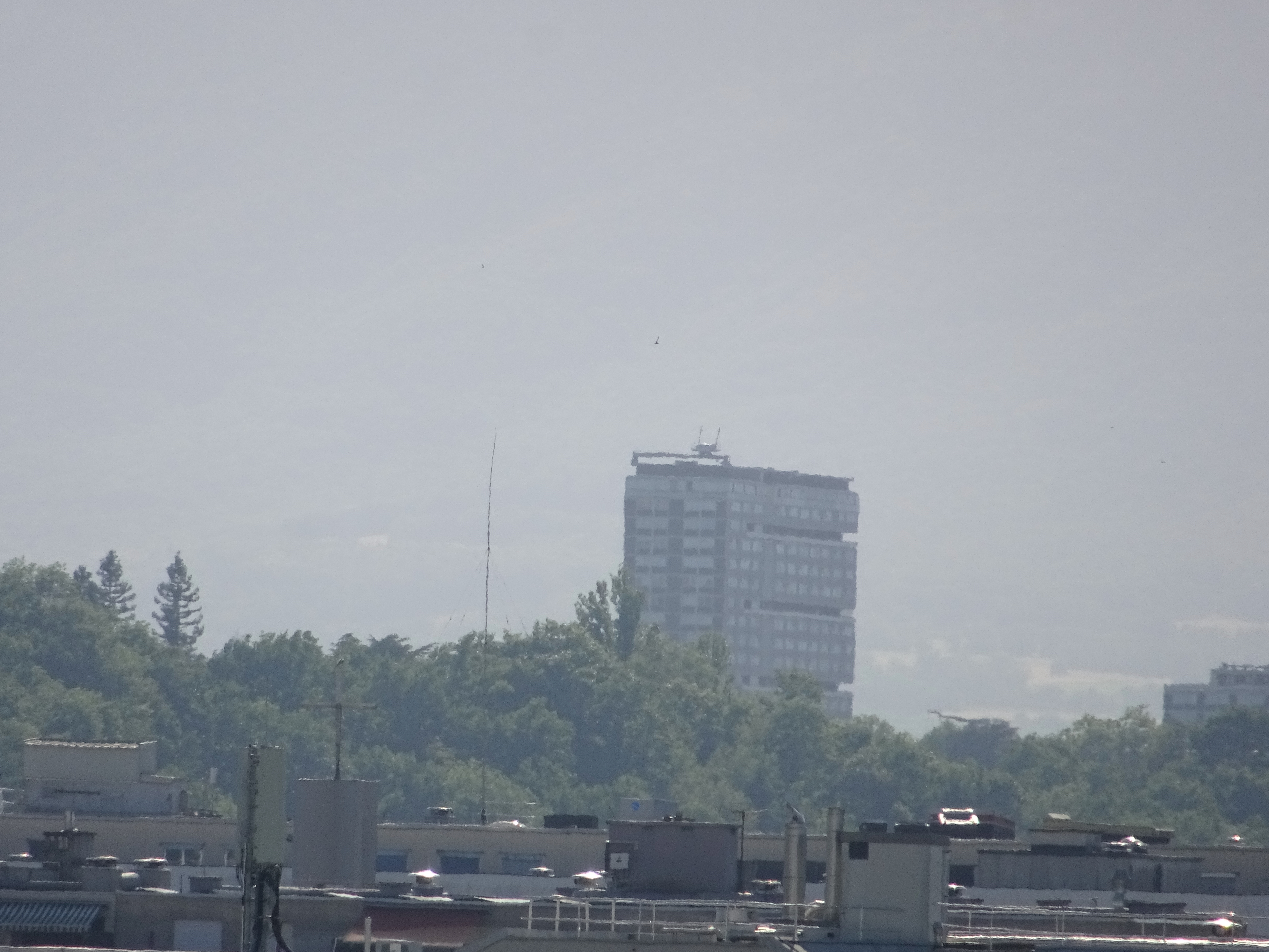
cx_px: 634
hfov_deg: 2.8
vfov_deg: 2.1
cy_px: 476
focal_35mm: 720
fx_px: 26395
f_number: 6.4
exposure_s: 1/400
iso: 80
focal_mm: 123
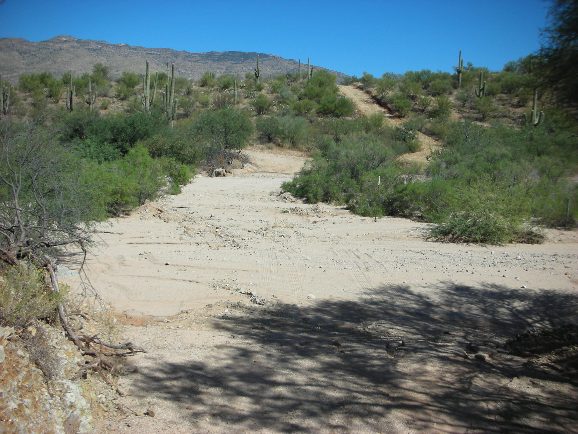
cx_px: 289
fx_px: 584
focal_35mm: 35
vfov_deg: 40.7
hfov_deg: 52.6
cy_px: 217
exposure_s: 1/130
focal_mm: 5.8
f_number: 8.5
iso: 50
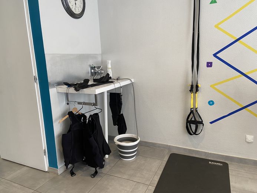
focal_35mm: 26
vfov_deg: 53.1
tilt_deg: -11.1
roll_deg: +2.6
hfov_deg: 67.3
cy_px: 96
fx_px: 193
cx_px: 128
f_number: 1.8
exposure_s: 1/50
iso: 64
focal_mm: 4.25
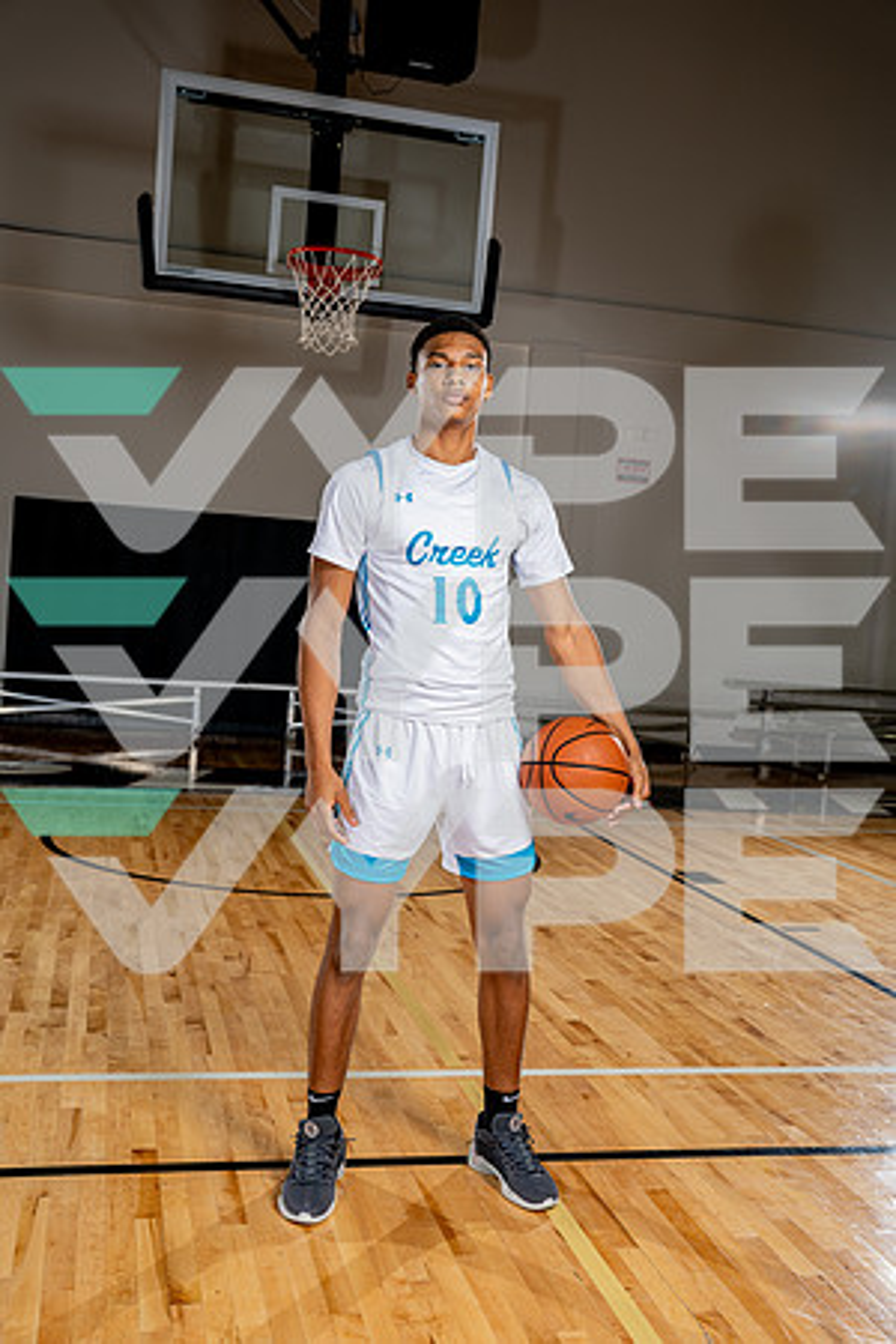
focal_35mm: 38
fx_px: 1419
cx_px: 448
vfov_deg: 50.7
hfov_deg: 35.1
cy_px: 672
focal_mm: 38
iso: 200
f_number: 5.6
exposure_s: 1/250
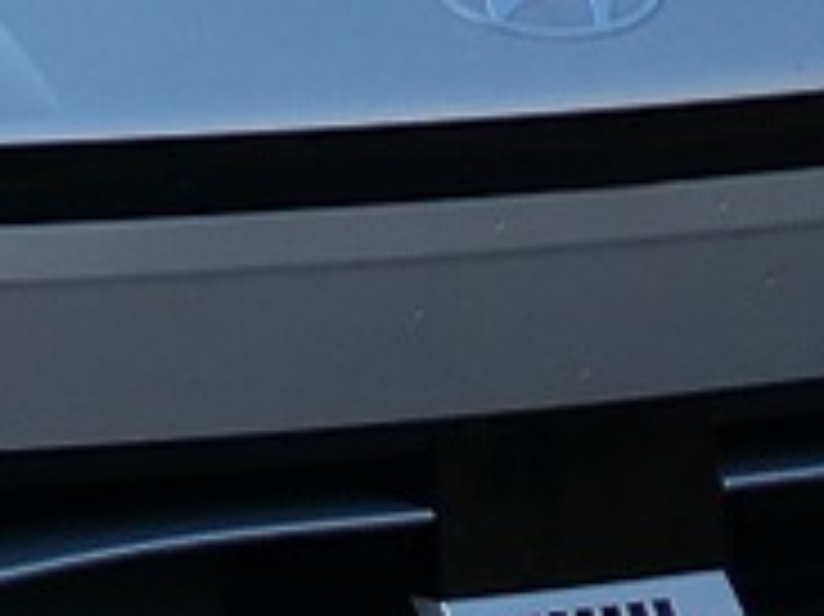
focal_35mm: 355
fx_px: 8445
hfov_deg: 5.4
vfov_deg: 4.2
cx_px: -1126
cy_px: -189
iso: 80
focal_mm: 9.6
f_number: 4.1
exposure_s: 1/250
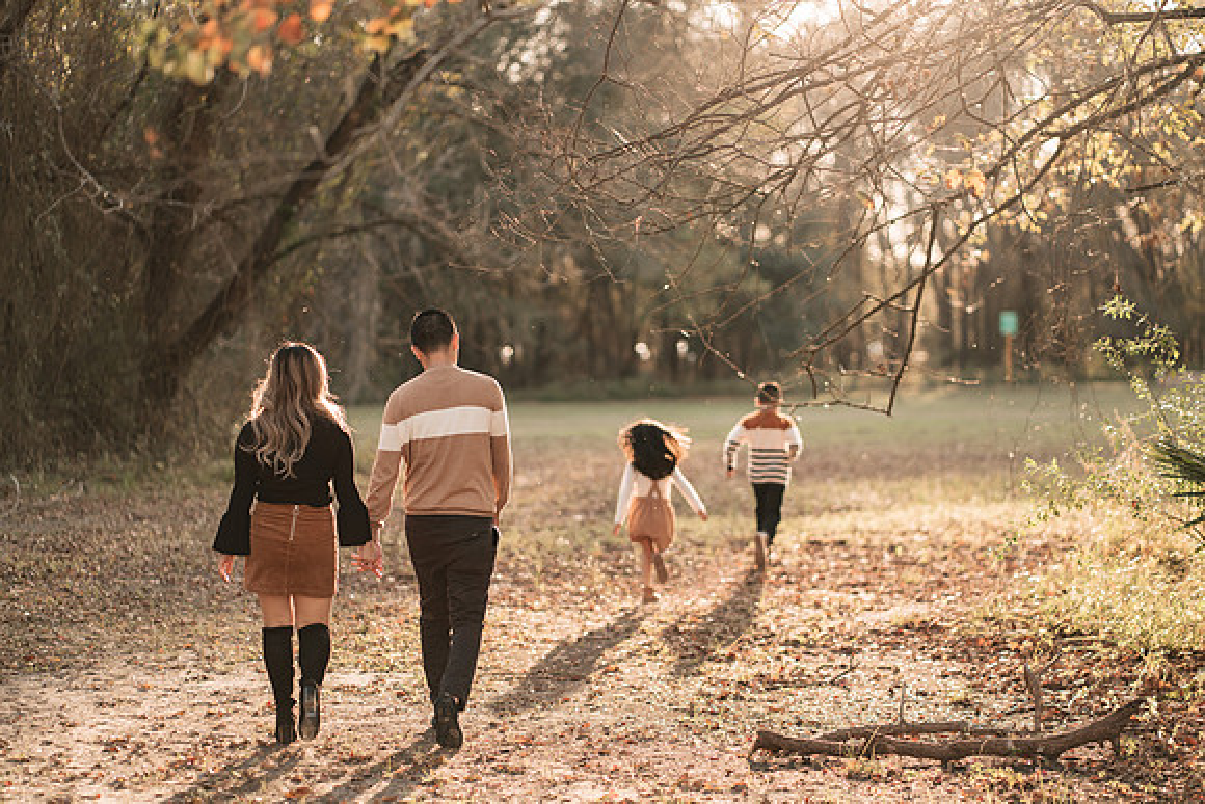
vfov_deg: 16.1
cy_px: 402
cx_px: 602
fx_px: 2846
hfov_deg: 23.9
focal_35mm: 85
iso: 100
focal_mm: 85
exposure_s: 1/640
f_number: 2
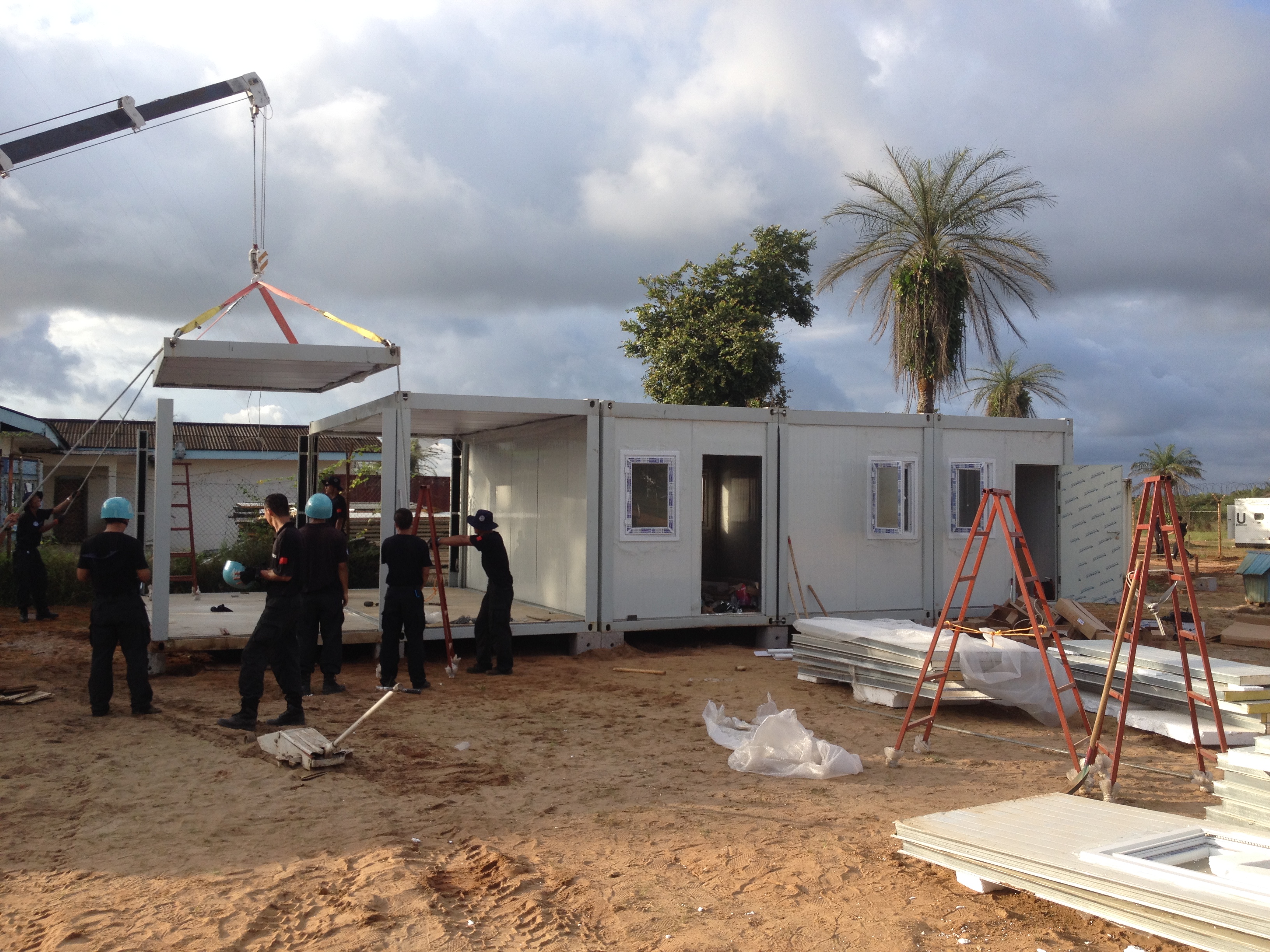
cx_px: 635
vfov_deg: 40.7
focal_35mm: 35
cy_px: 476
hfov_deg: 52.6
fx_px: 1284
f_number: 2.4
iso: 50
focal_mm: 4.28
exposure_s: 1/756
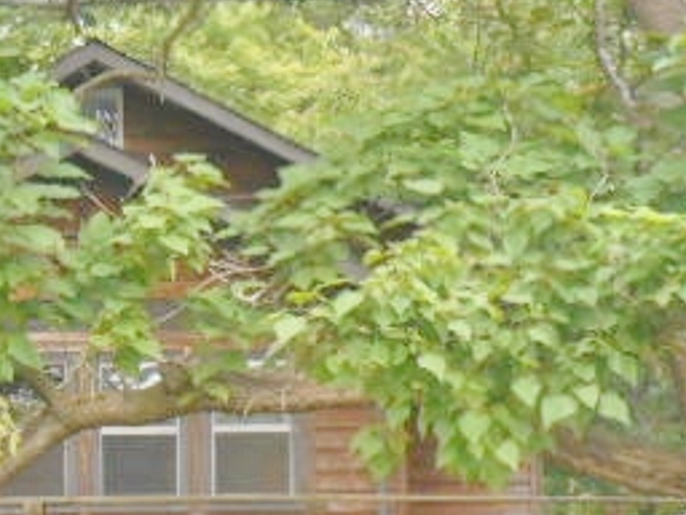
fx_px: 3468
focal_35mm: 175
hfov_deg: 11.3
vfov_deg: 8.5
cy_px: 346
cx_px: 123
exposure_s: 1/60
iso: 280
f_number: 4.5
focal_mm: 12.5
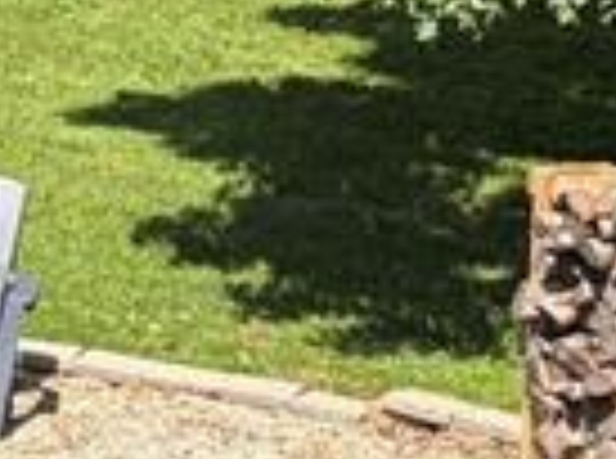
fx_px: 3461
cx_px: -665
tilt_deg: -10.6
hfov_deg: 9.4
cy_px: -18
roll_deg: -1.7
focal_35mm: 195
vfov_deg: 7.5
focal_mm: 5.96
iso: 50
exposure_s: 1/1848
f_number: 1.6
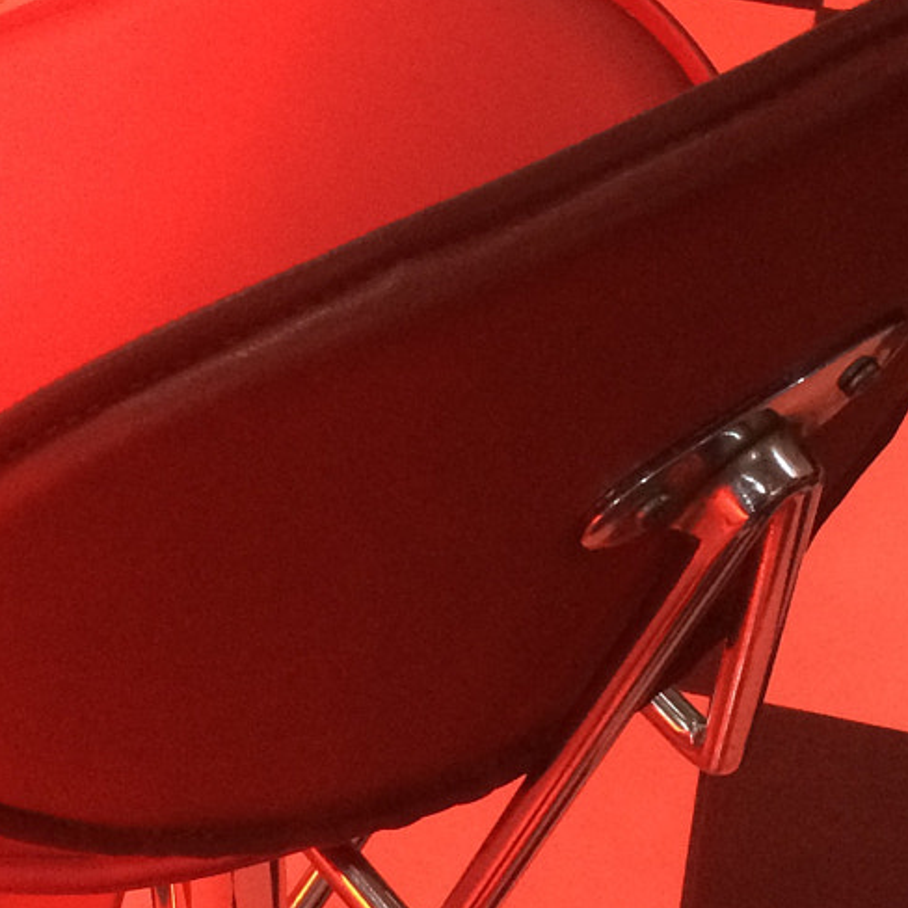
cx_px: 128
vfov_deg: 20.4
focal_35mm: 84
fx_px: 2493
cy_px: 184
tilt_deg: -48.3
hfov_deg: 20.3
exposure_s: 1/17
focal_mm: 4.15
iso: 250
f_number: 2.2
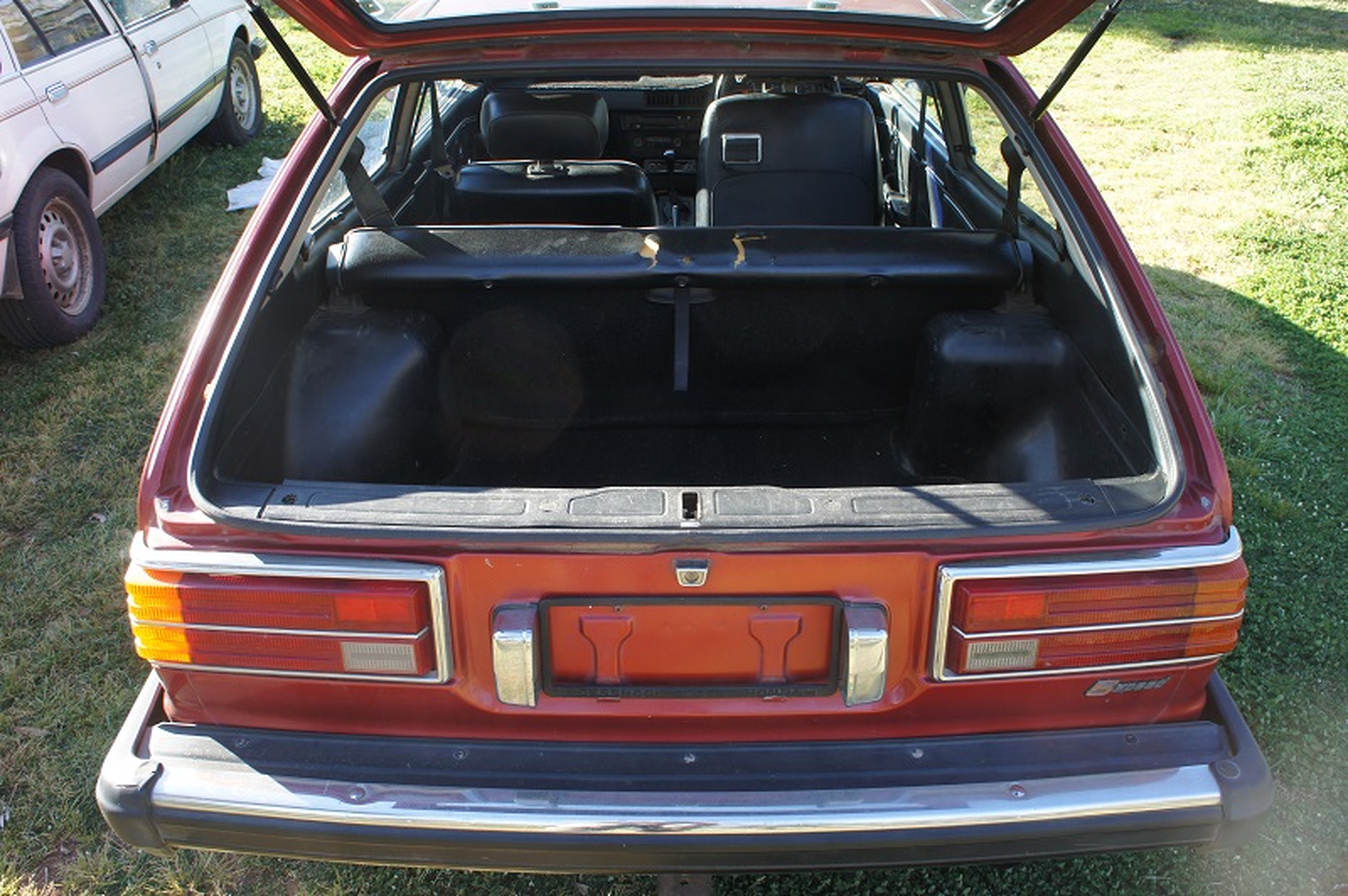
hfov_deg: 64.6
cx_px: 674
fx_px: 1066
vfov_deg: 45.6
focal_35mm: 28
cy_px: 448
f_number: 5.6
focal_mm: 19
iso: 200
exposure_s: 1/80
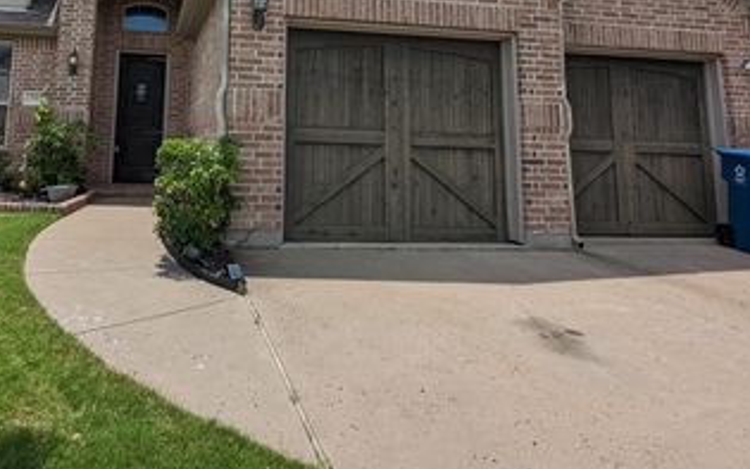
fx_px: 552
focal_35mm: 27
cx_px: 252
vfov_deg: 42.8
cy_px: 61
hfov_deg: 66.6
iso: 50
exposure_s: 1/4149
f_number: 2.2
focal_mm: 2.35
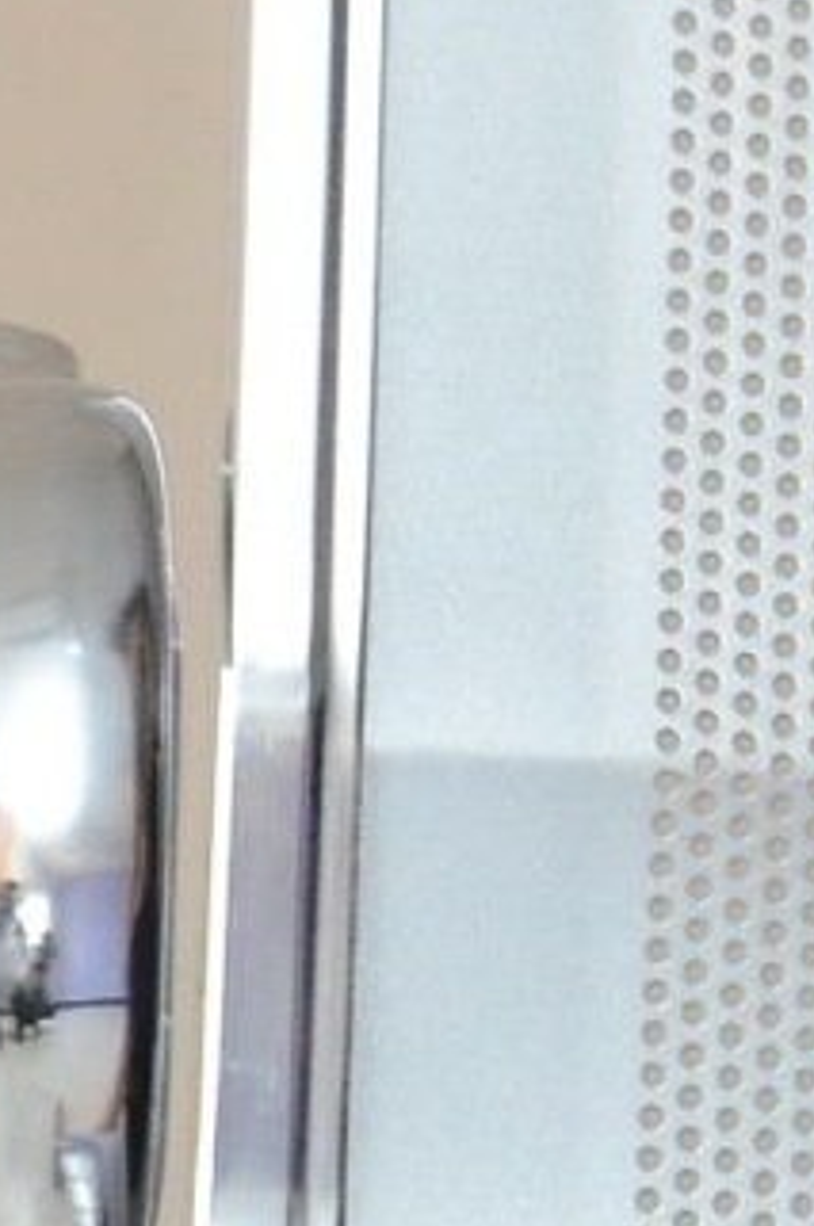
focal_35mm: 525
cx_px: 2243
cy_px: -195
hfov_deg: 2.6
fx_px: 17863
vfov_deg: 3.9
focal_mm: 62
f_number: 5.6
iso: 2000
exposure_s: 1/125
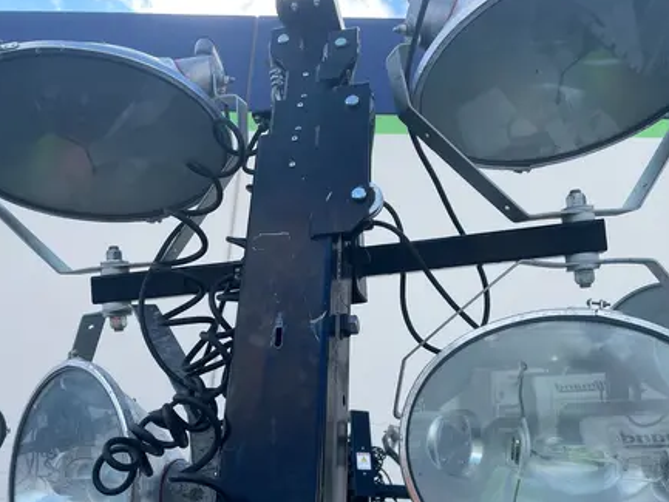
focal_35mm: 33
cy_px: 302
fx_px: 638
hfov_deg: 55.3
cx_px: 349
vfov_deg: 42.7
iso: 50
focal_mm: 4.2
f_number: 1.6
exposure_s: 1/1689
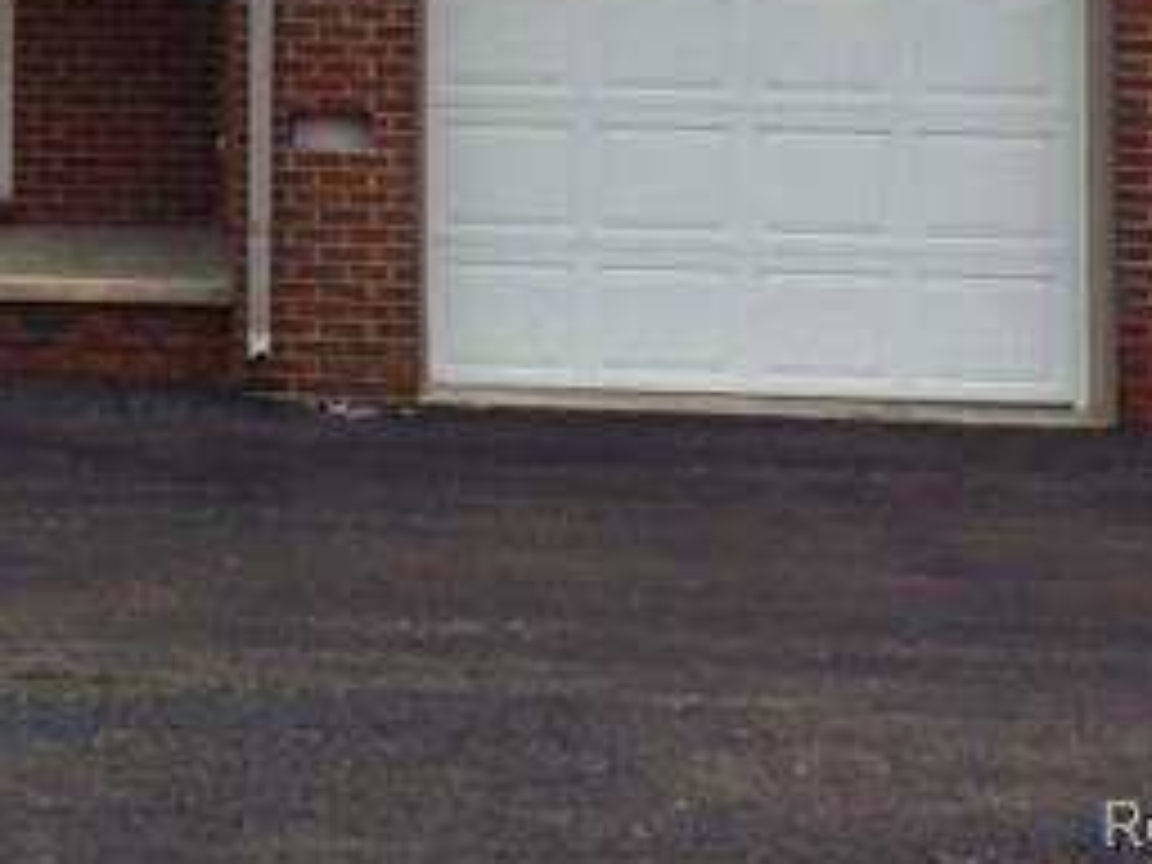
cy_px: -212
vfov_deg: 18.5
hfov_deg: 24.6
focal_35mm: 75
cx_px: -45
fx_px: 2496
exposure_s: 1/1642
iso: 40
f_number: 2.2
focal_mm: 4.12
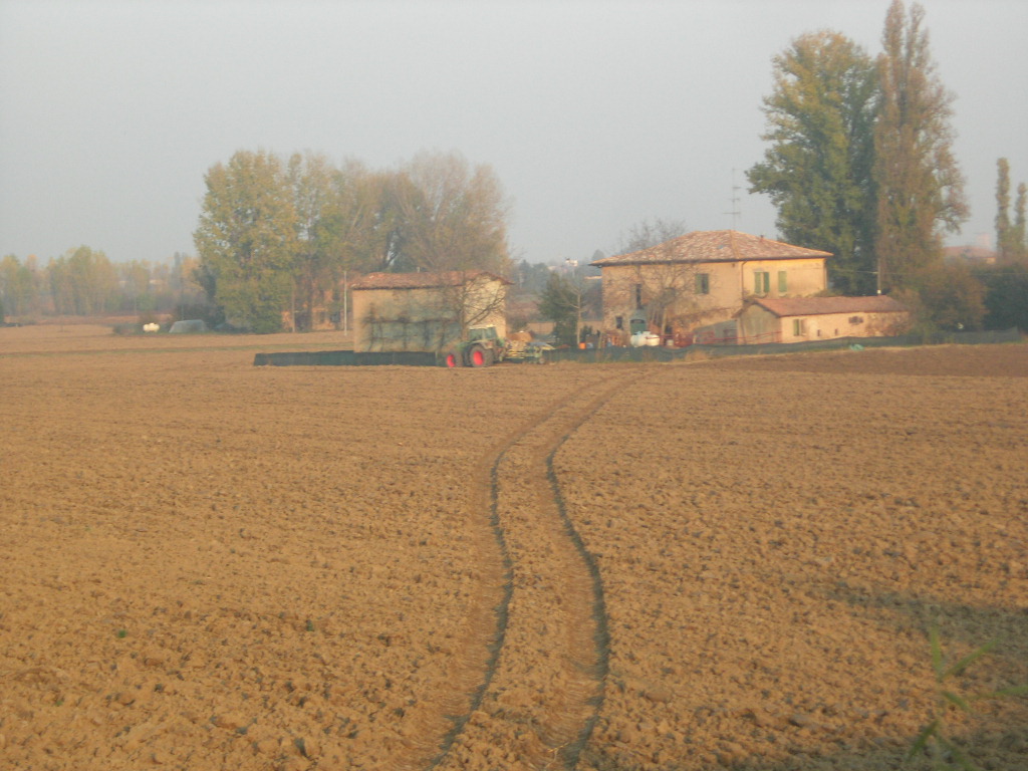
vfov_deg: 13.1
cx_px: 514
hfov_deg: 17.4
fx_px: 3356
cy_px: 386
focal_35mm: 113
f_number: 4.9
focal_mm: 23.4
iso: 100
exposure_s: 1/250
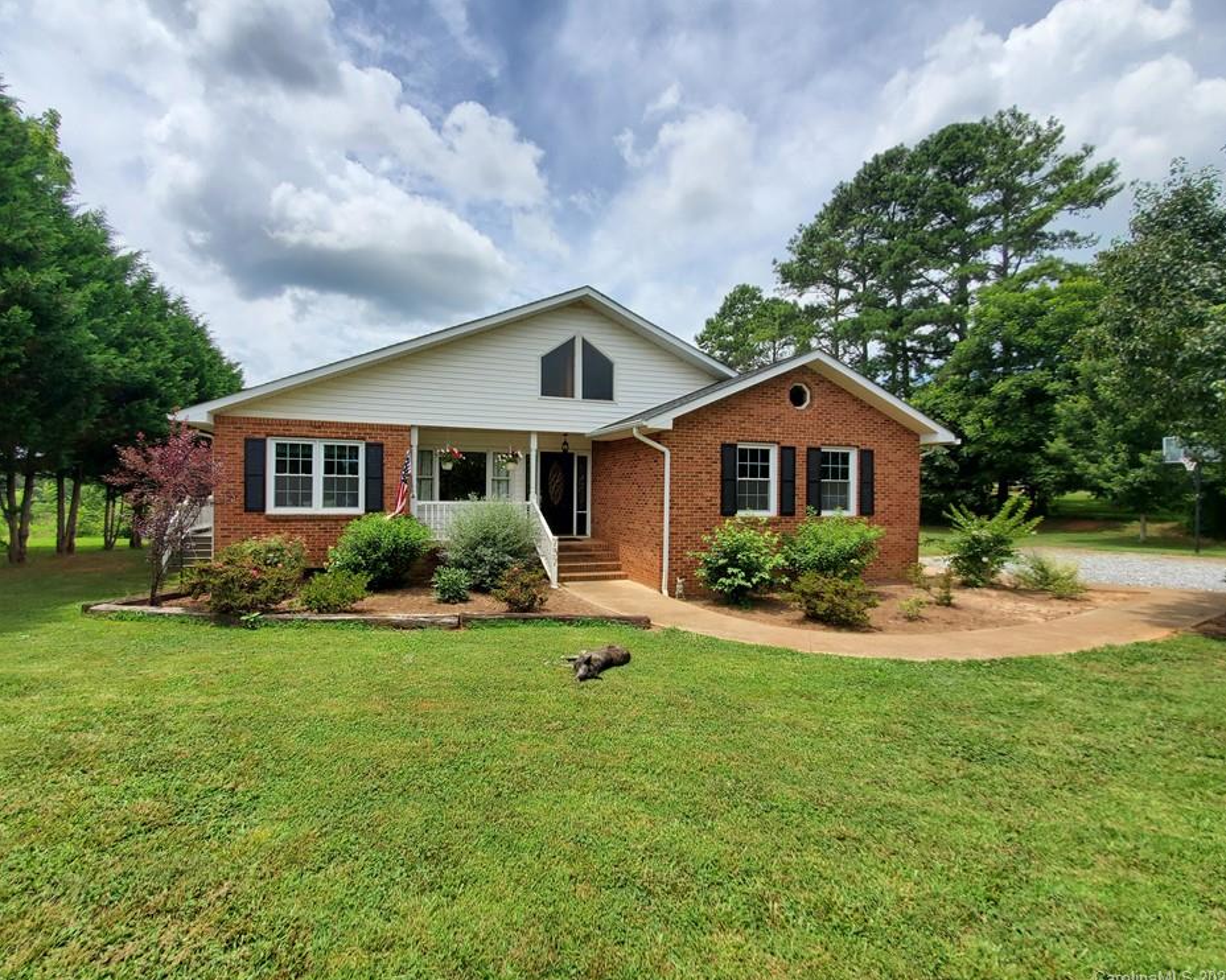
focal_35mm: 14
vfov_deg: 88.0
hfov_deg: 100.5
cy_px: 483
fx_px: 508
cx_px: 569
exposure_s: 1/1157
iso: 50
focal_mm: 1.8
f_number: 2.2
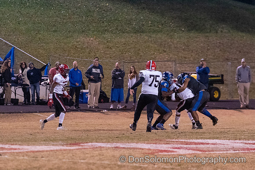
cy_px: 79
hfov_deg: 7.0
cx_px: 149
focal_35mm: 292
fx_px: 2070
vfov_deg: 4.7
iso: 6400
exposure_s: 1/800
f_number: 2.8
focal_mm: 173
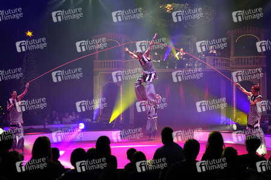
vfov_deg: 28.0
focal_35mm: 48
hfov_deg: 41.1
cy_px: 90
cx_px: 136
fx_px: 361
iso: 1000
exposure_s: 1/500
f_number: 3.5
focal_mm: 48
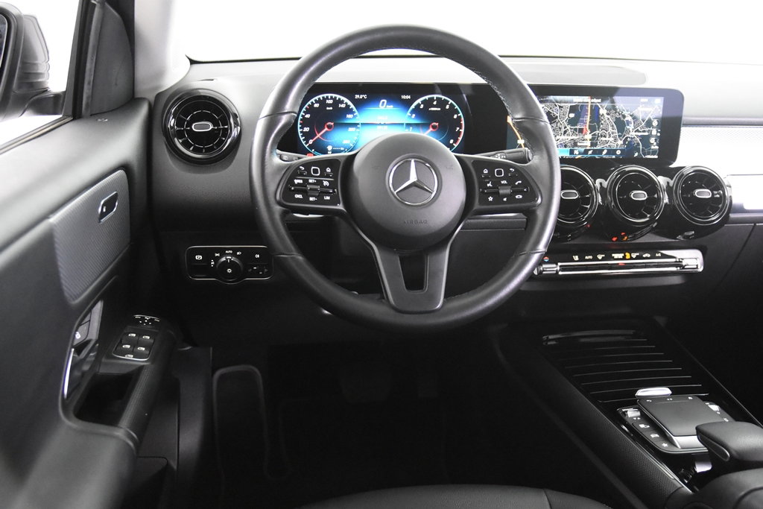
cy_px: 254
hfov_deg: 53.1
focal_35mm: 36
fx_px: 763
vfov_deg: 36.9
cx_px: 382
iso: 7200
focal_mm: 24
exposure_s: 1/40
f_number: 3
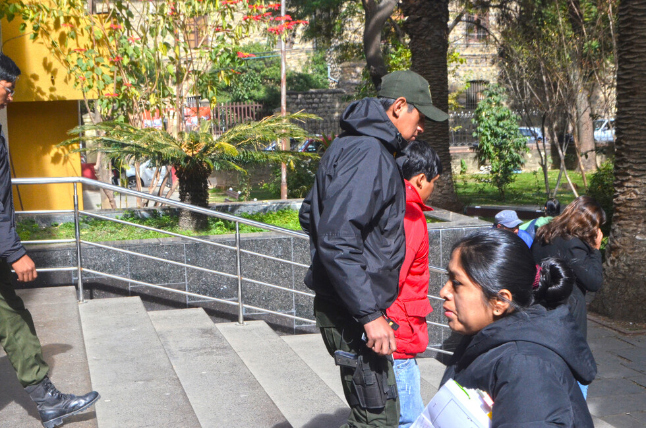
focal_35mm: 60
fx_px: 1074
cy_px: 214
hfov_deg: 33.5
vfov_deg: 22.5
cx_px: 323
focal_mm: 40
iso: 1250
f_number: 14
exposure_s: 1/800
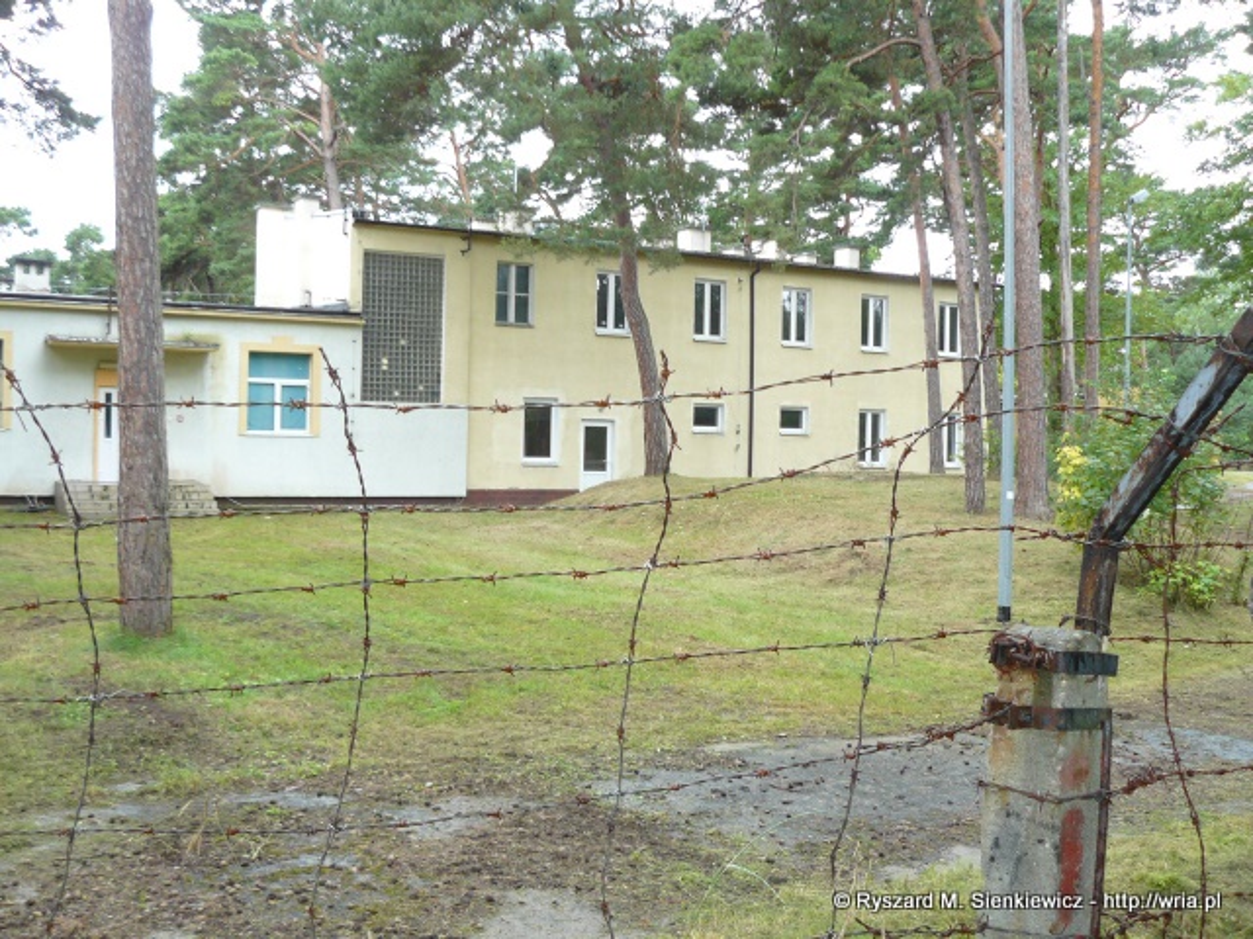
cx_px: 626
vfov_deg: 39.7
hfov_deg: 51.4
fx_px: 1303
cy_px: 470
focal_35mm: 36
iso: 100
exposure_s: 1/80
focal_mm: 6
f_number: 2.8
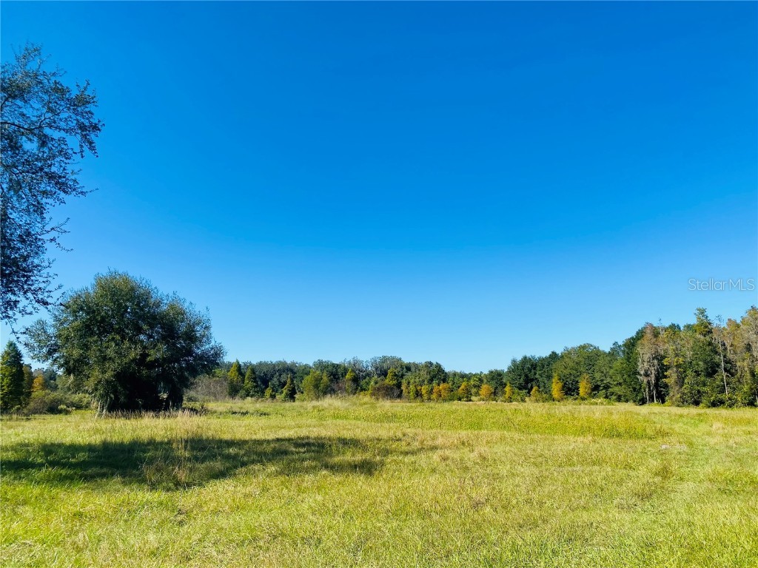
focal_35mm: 26
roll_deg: -1.0
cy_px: 284
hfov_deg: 67.3
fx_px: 569
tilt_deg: +11.6
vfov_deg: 53.1
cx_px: 379
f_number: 1.8
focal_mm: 4.25
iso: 32
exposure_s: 1/2625
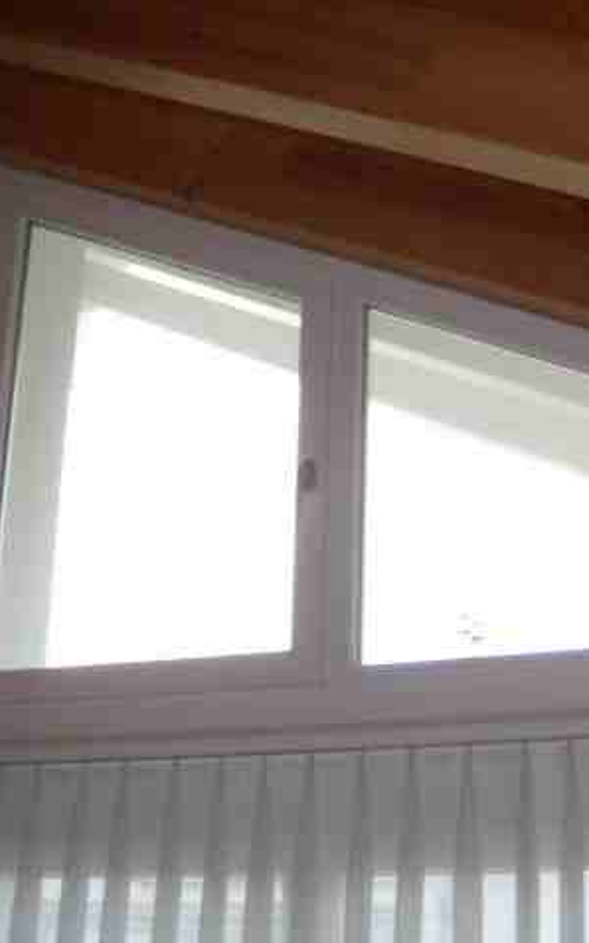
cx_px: 457
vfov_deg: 37.5
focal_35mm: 54
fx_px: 1387
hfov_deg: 23.7
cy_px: 471
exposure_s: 1/30.3
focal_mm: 6.4
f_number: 3.5
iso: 91
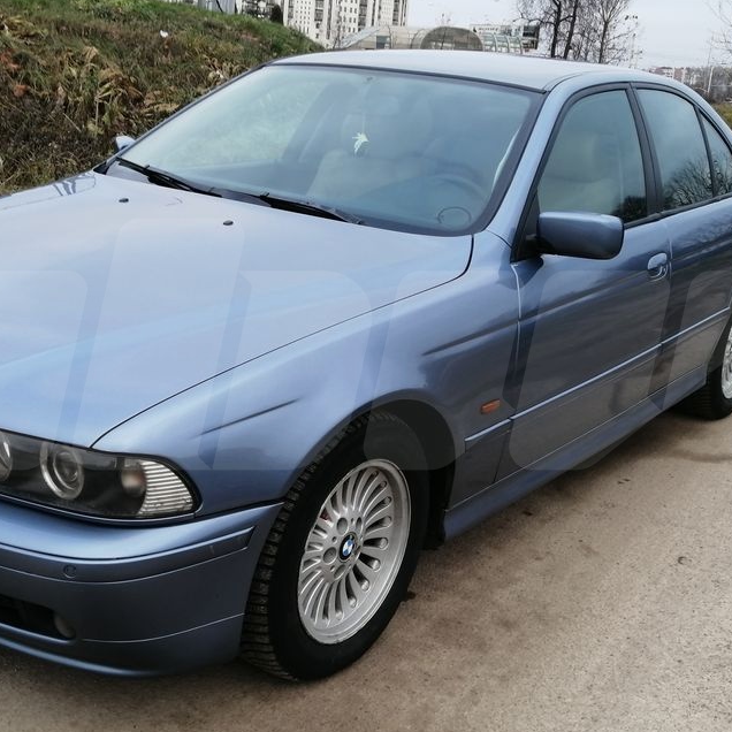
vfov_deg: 37.5
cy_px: 345
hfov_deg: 37.3
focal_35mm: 45
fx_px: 1077
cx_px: 279
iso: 50
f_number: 1.8
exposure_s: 1/136
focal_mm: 3.62
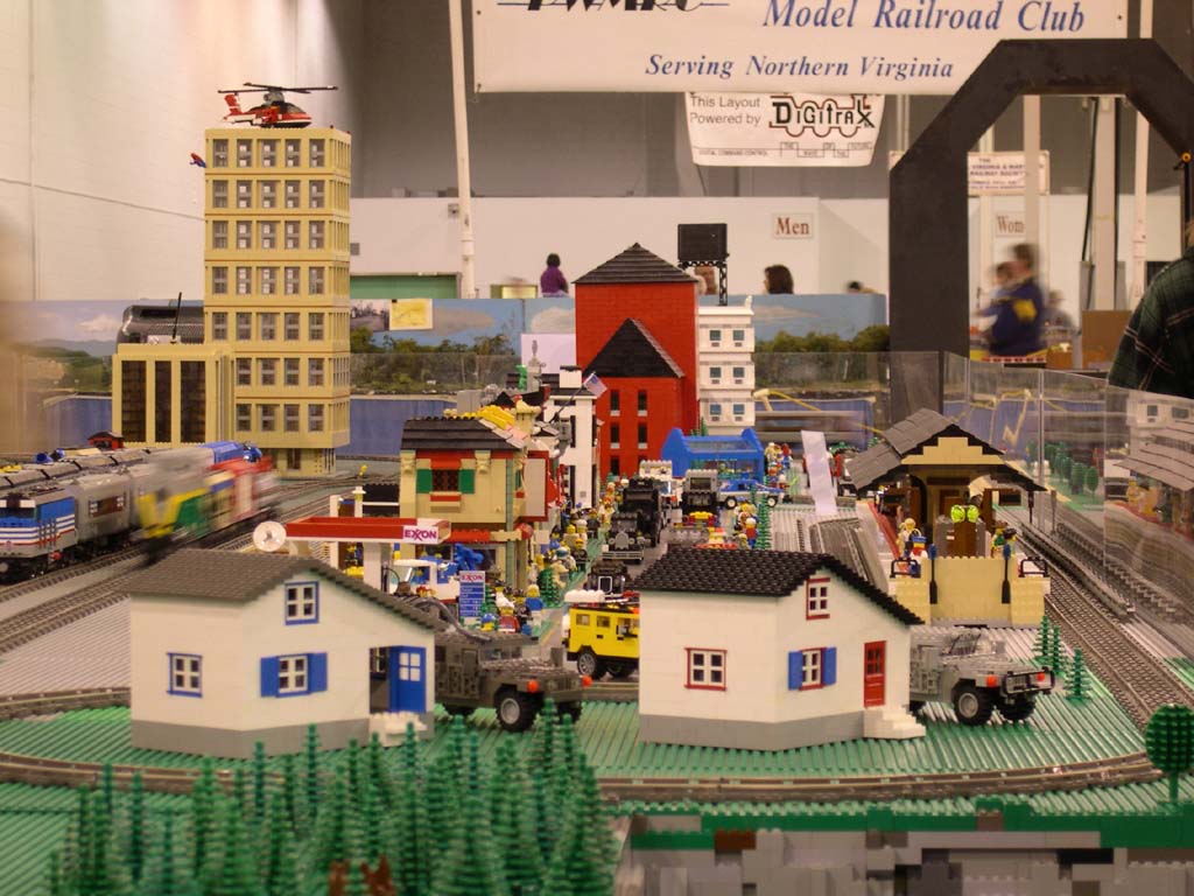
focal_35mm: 114
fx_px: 3932
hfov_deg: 17.3
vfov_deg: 13.0
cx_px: 597
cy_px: 448
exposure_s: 1/4.5
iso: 137
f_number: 4.9
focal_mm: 24
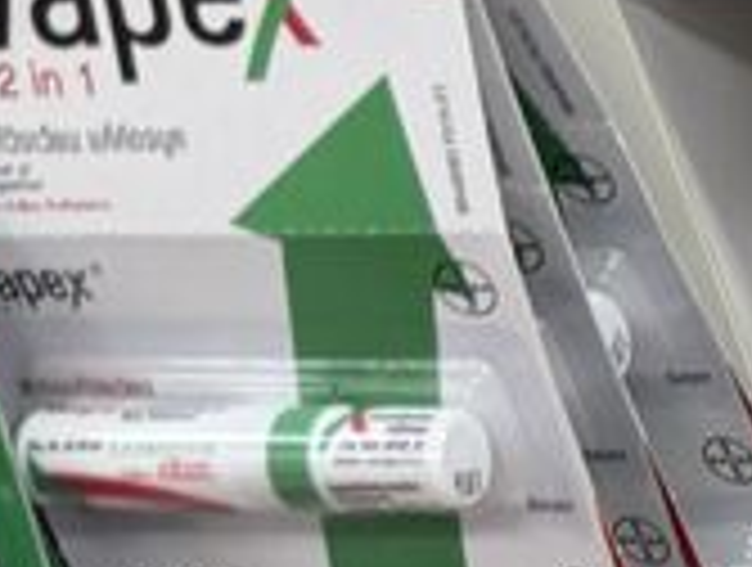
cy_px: 891
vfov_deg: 8.4
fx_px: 3745
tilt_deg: -37.8
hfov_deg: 8.4
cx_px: 2643
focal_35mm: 172
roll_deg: +1.1
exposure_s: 1/100
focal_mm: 6.76
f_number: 1.78
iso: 125
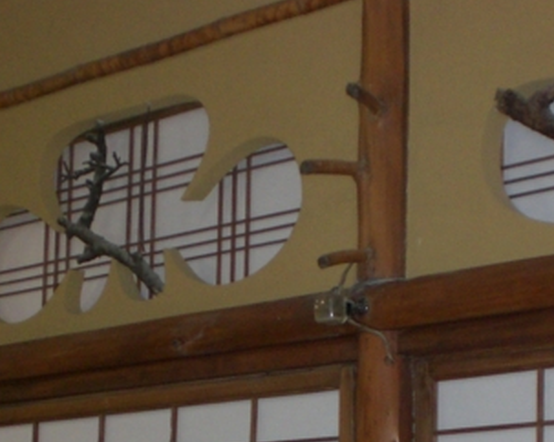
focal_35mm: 98
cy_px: 504
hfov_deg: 19.6
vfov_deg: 15.2
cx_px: 265
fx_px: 1606
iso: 200
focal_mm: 6.3
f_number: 3.1
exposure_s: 1/60
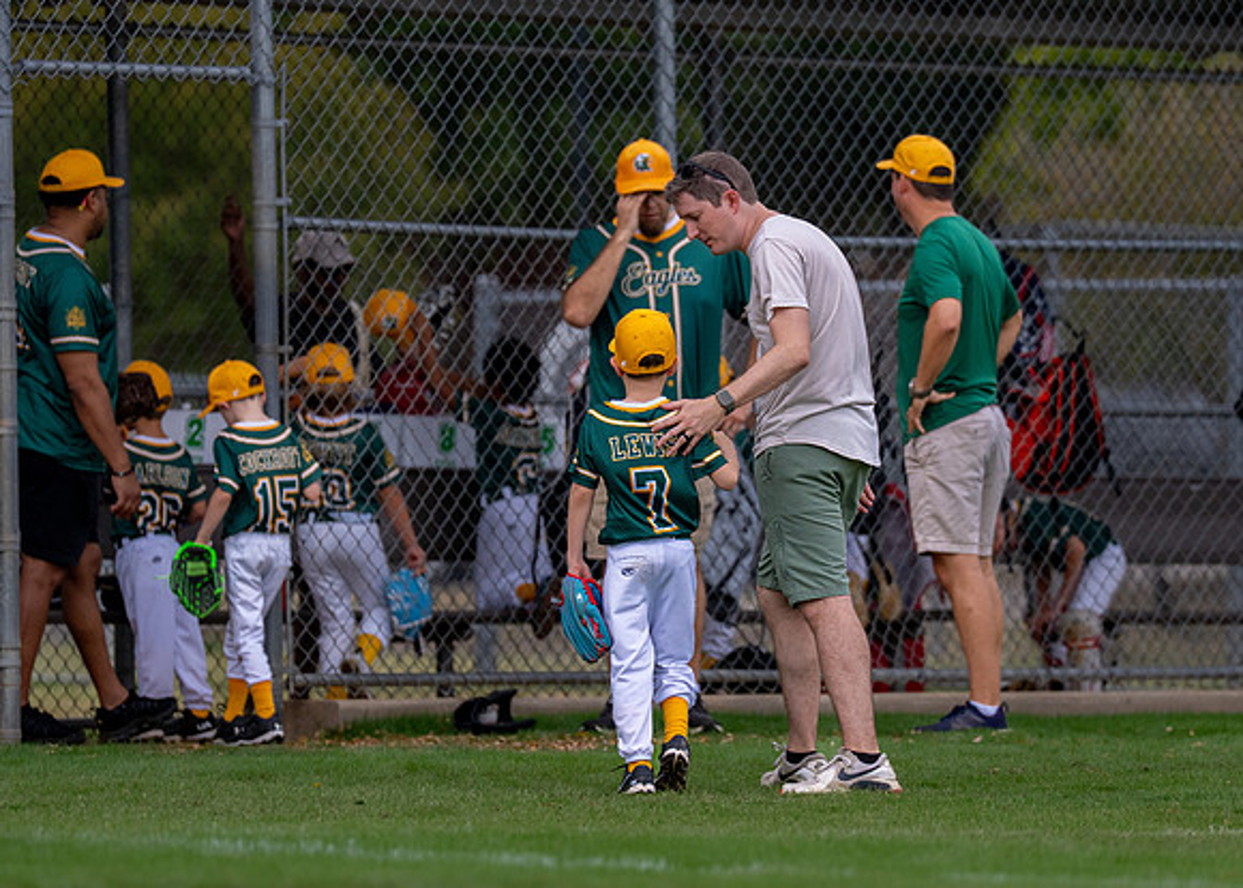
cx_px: 725
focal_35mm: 357
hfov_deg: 5.6
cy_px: 444
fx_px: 12599
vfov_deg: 4.0
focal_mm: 200
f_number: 2.8
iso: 400
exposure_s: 1/3200
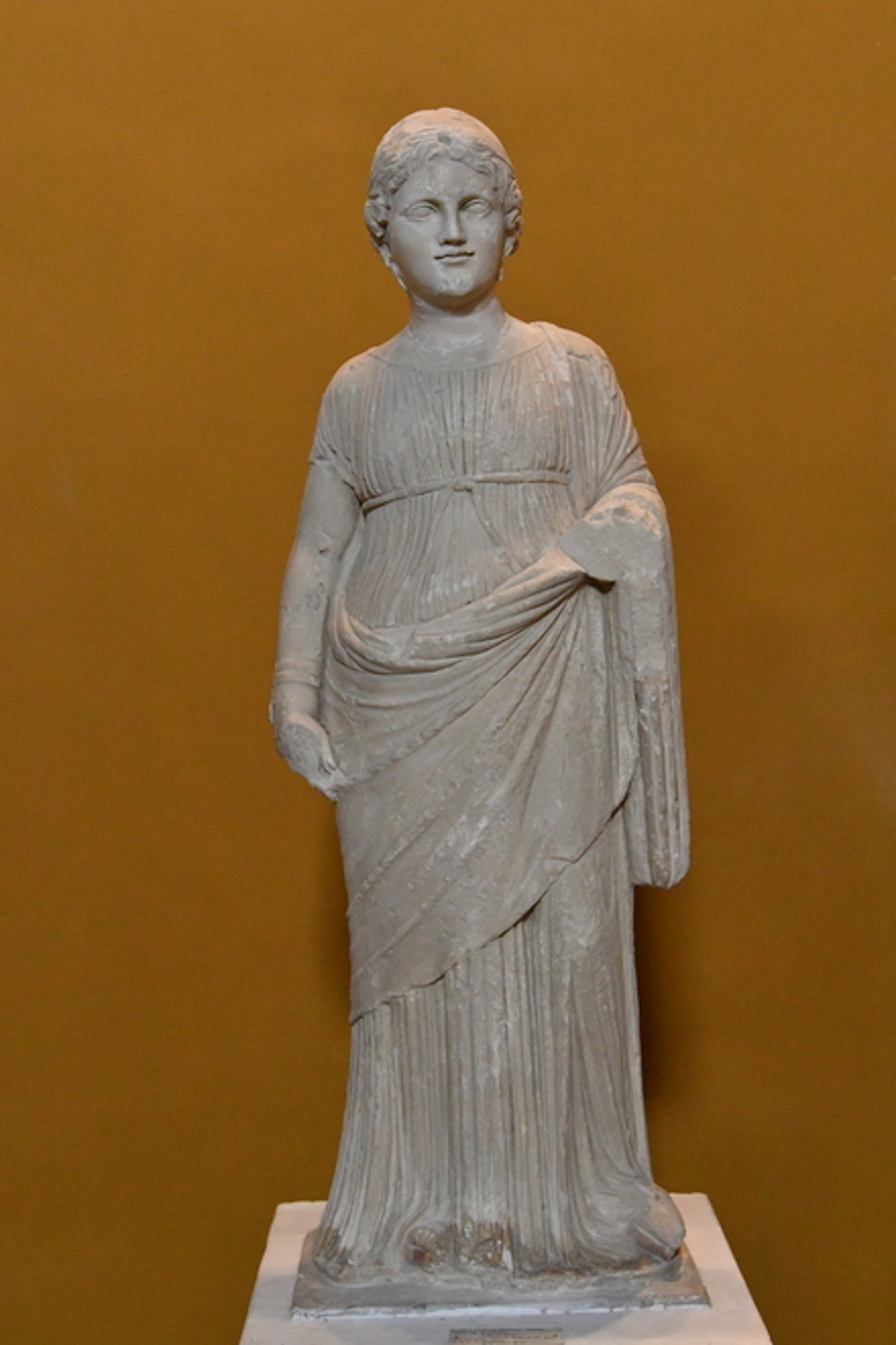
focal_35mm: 57
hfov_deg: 23.8
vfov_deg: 35.1
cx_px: 448
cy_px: 672
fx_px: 2128
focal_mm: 38
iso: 8000
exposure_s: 1/200
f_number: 5.6
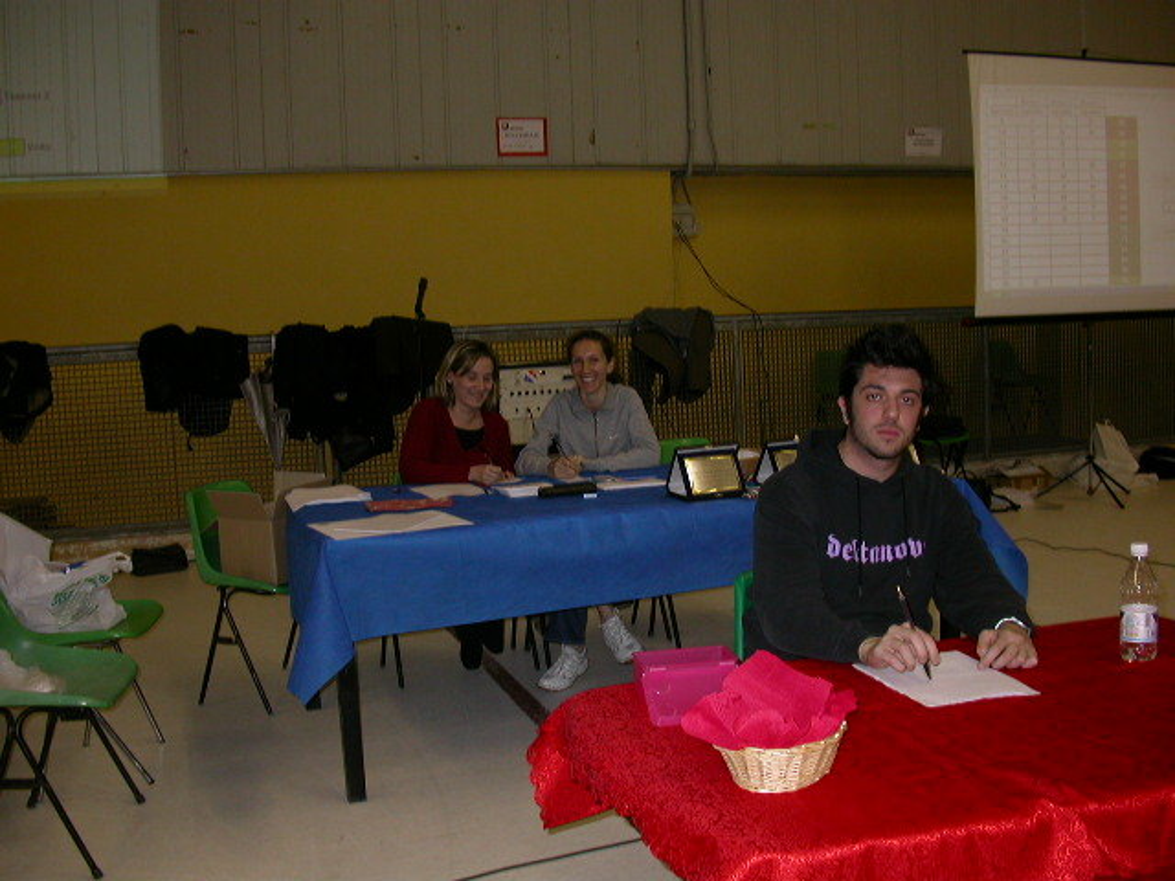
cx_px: 588
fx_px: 1290
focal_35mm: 38
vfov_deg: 37.7
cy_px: 440
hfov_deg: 49.0
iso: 100
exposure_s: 1/60
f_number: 2.6
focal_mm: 7.85
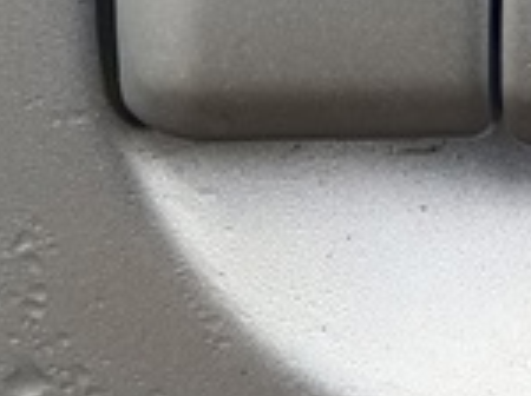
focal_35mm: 171
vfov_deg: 8.6
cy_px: -64
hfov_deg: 10.5
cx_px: 1108
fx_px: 2619
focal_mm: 4.84
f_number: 1.79
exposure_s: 1/100
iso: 263
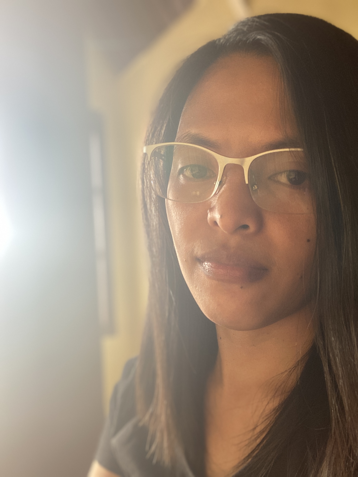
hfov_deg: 46.8
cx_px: 179
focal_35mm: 30
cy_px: 238
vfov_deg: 60.0
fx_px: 414
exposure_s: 1/60
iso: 100
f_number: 2.2
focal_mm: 2.71
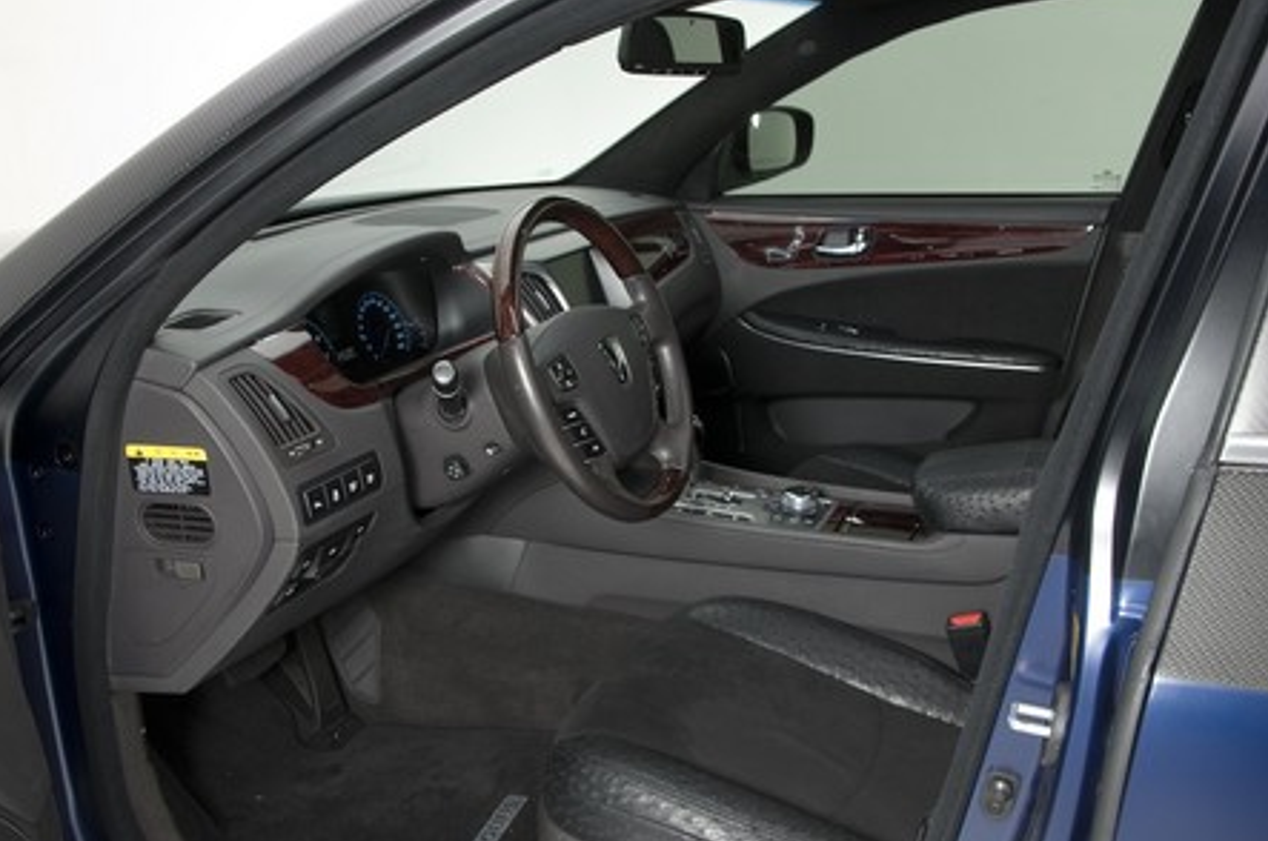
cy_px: 443
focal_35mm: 37
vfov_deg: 35.8
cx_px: 605
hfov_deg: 51.9
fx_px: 1301
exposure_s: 1/25
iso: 200
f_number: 6.3
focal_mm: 22
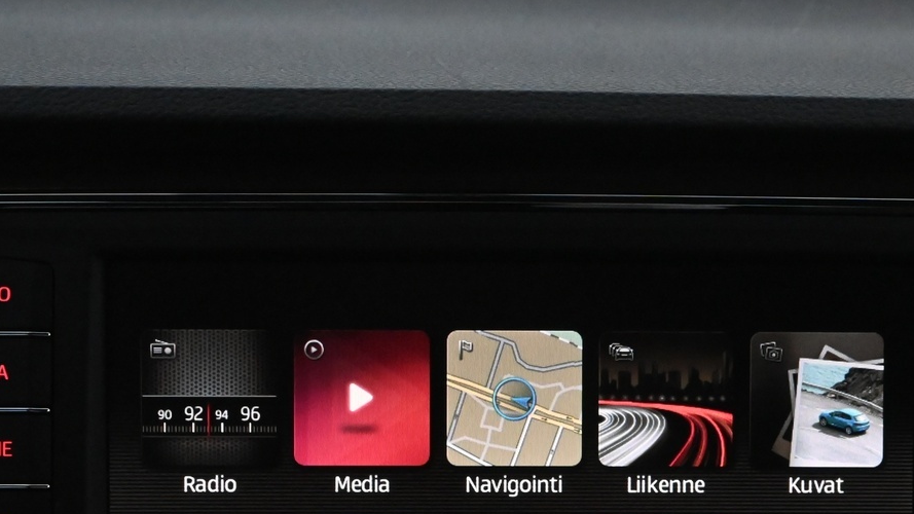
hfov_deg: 32.6
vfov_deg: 18.3
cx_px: 516
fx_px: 1561
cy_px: 504
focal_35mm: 64
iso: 6400
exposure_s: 1/125
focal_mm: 22.5
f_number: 5.6
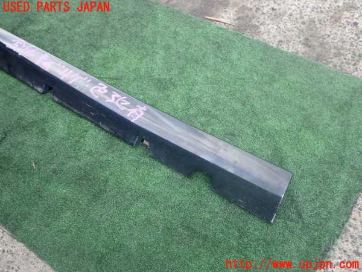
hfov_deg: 60.0
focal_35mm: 30
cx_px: 181
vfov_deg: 46.8
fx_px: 314
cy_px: 136
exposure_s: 1/250
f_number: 2.3
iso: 100
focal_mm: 5.4
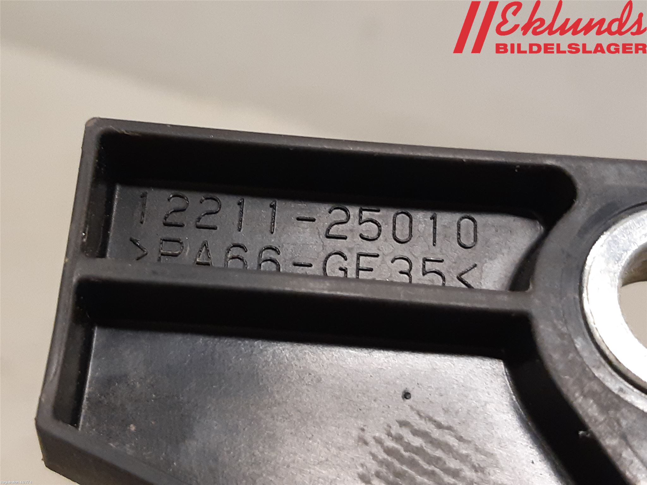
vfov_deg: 53.1
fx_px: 486
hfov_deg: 67.3
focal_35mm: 26
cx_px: 324
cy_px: 242
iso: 250
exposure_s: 1/50
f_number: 1.7
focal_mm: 3.93
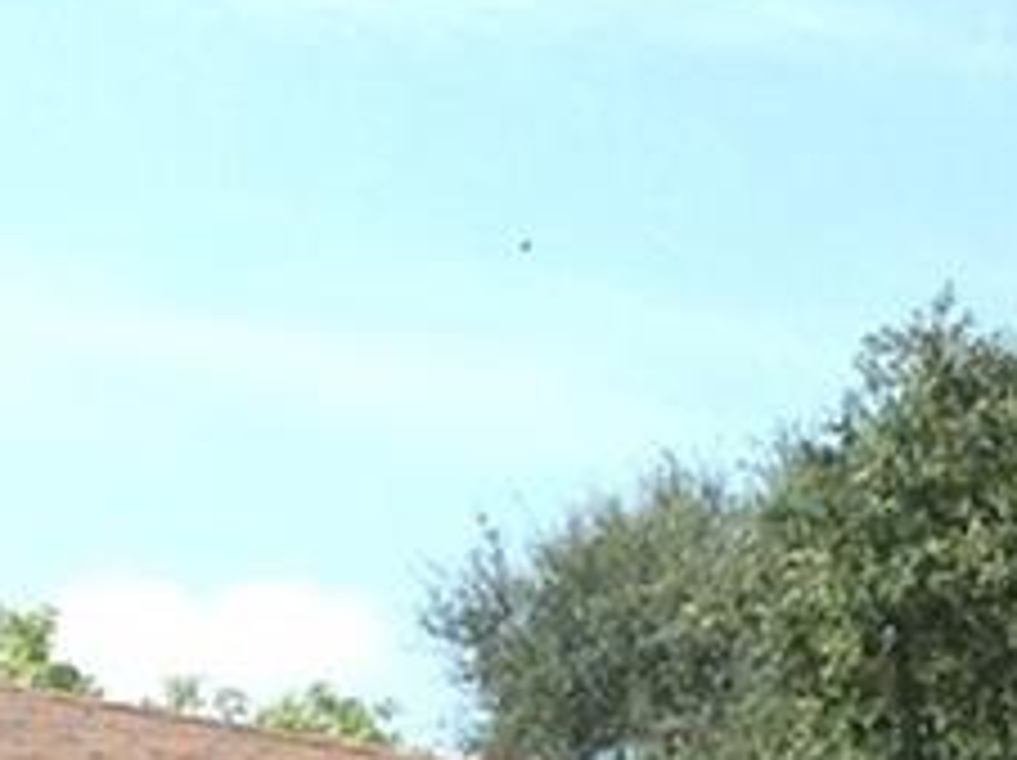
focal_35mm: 248
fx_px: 7278
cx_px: 464
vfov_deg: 5.7
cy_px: 1974
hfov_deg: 8.0
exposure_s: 1/864
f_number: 2.4
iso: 50
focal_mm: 4.28
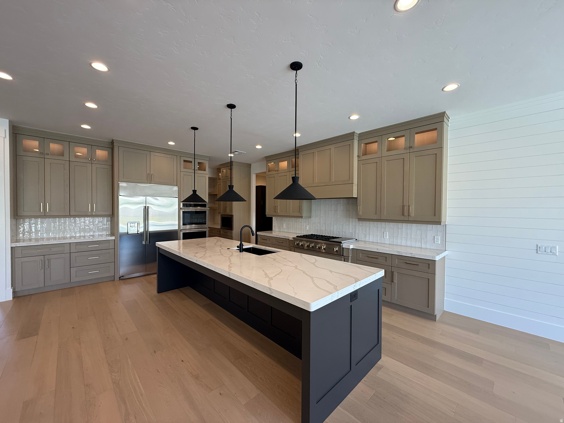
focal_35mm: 14
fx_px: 228
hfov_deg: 102.1
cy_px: 212
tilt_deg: -0.4
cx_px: 282
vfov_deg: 85.7
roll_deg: -0.5
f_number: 2.2
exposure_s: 1/120
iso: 125
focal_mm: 2.22
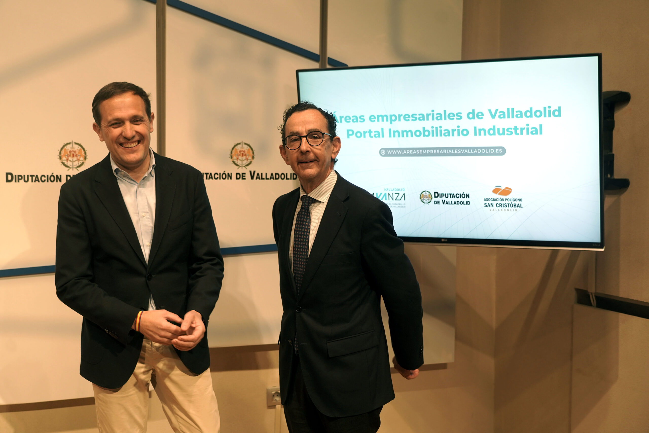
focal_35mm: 50
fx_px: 901
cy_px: 216
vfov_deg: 27.0
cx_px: 324
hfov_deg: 39.6
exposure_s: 1/200
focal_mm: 50
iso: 800
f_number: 4
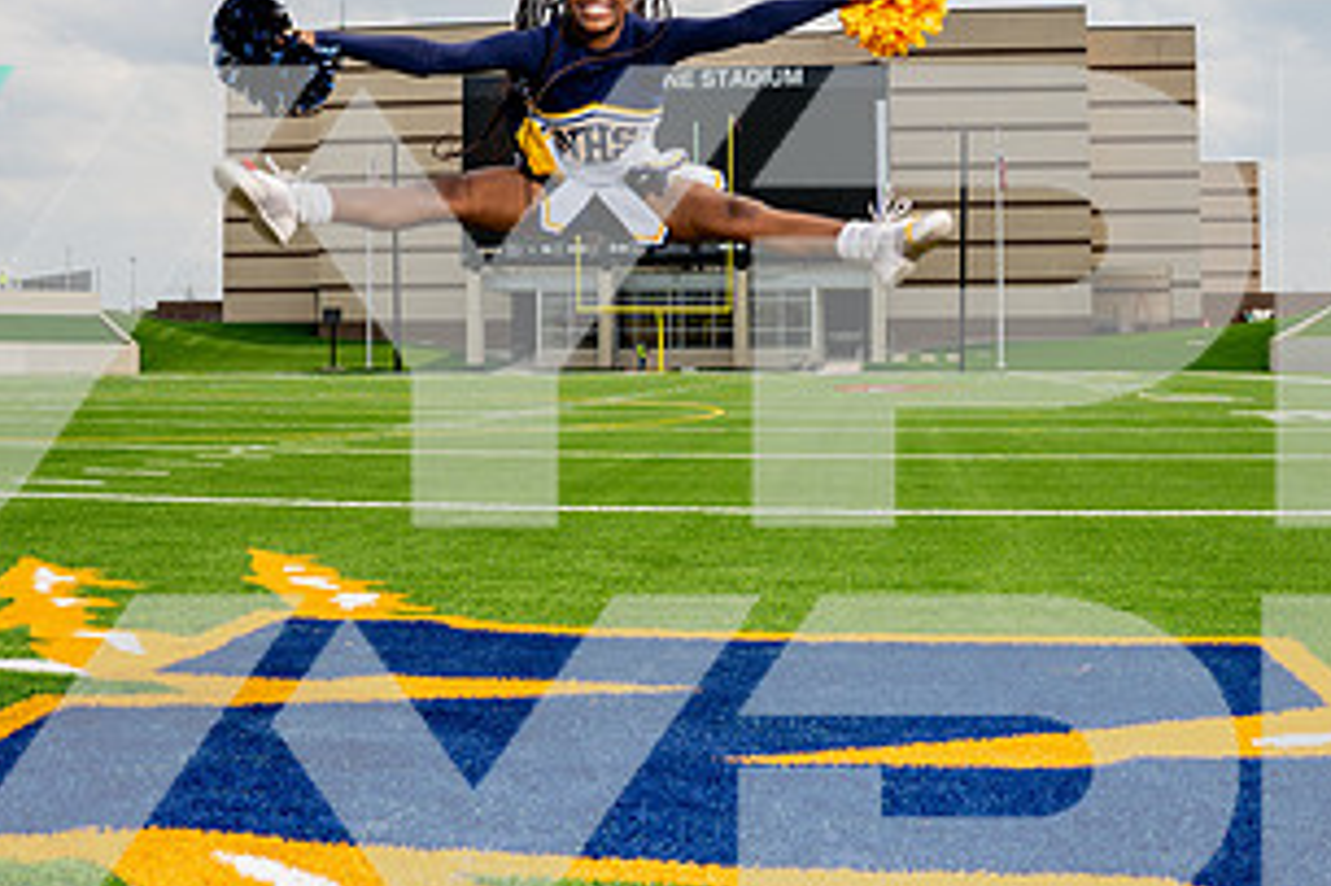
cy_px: 299
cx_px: 668
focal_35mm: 43
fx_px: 1589
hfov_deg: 45.5
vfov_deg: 30.9
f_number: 8
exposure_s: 1/250
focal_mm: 22
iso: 100
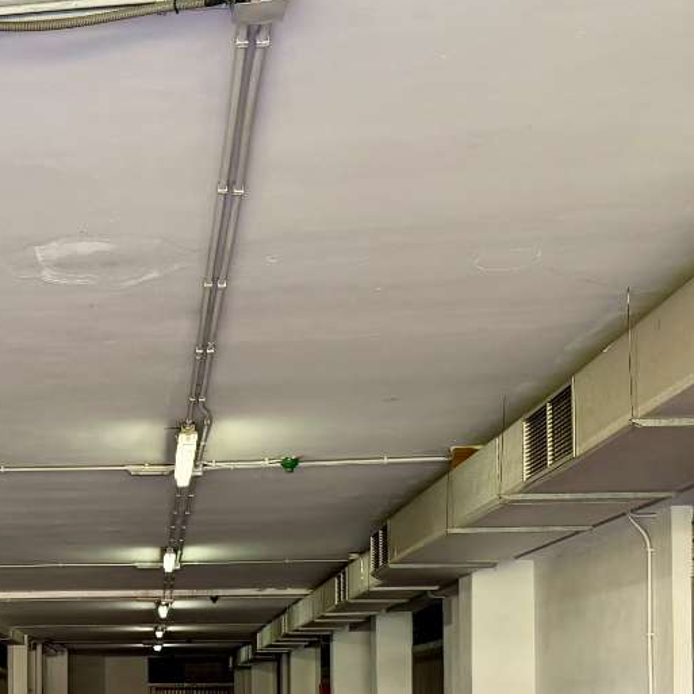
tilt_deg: +0.8
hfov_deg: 26.1
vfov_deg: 26.5
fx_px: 1406
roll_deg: +0.1
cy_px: 669
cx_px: -23
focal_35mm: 62
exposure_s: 1/112
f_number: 1.78
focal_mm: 6.76
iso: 200
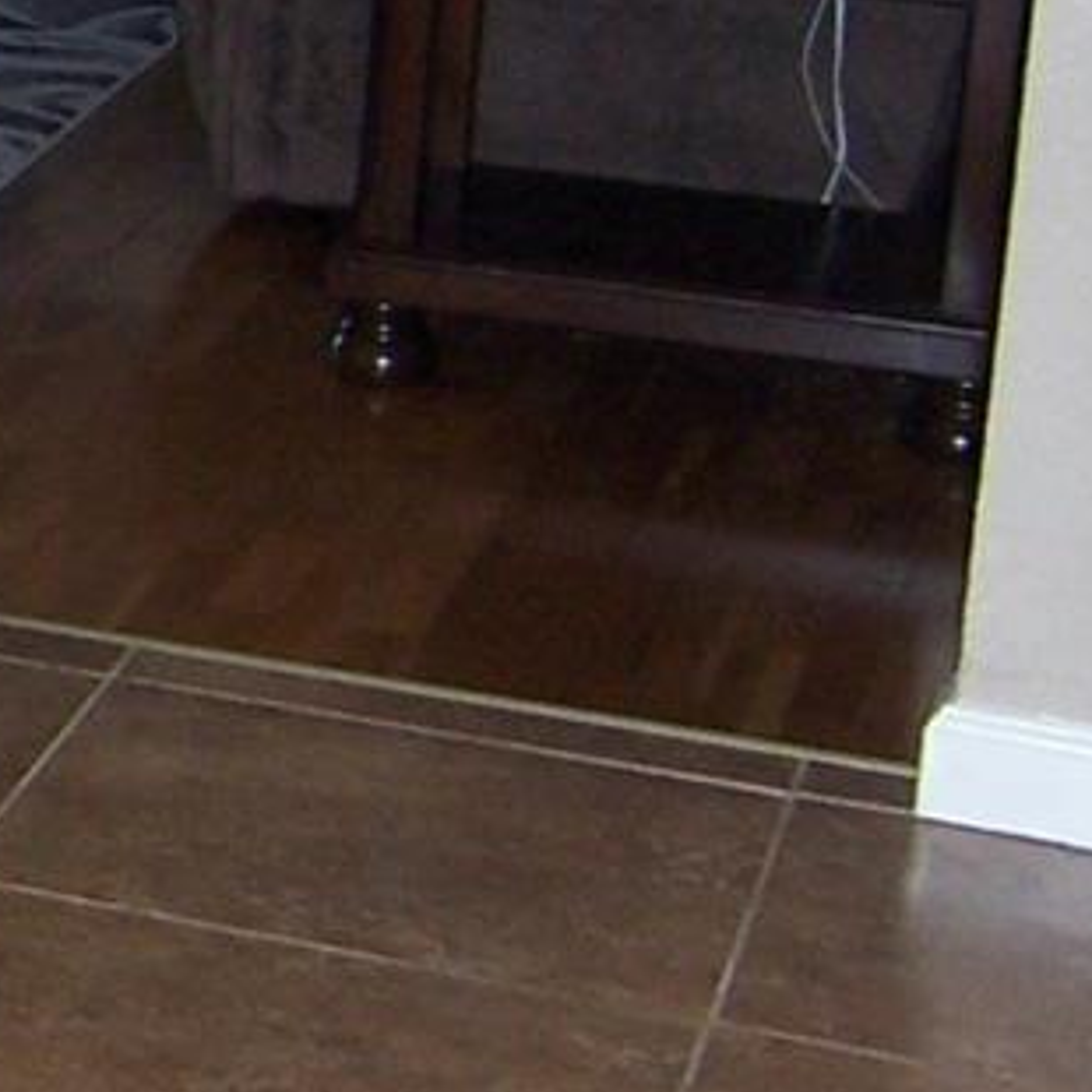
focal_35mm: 141
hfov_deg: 10.8
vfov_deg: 12.1
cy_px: -169
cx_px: -1413
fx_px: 5032
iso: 140
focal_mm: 5.5
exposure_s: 1/60
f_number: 2.8
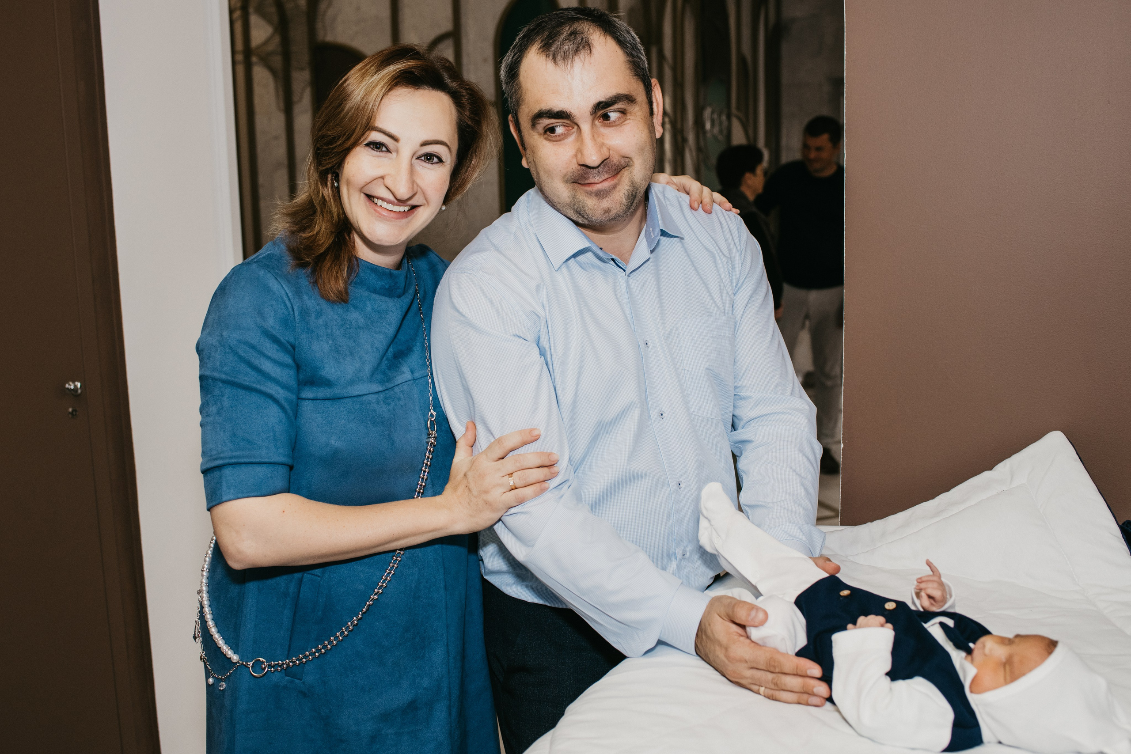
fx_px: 1155
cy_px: 377
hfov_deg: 52.2
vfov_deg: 36.2
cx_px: 566
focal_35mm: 37
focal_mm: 35
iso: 400
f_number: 4
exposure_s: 1/160
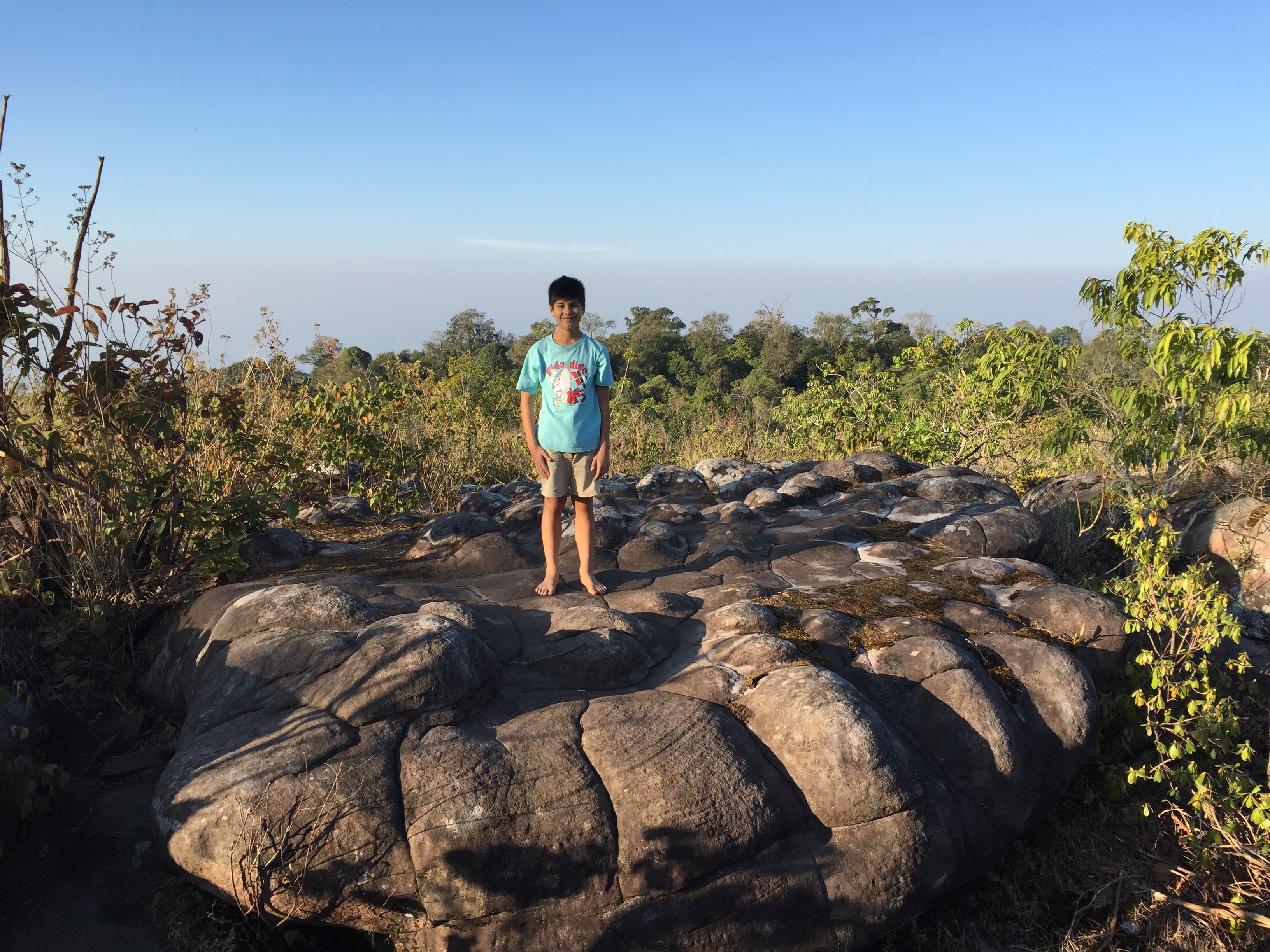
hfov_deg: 61.7
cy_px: 476
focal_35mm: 29
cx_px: 635
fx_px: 1064
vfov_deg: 48.2
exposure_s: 1/824
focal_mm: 4.15
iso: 32
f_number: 2.2
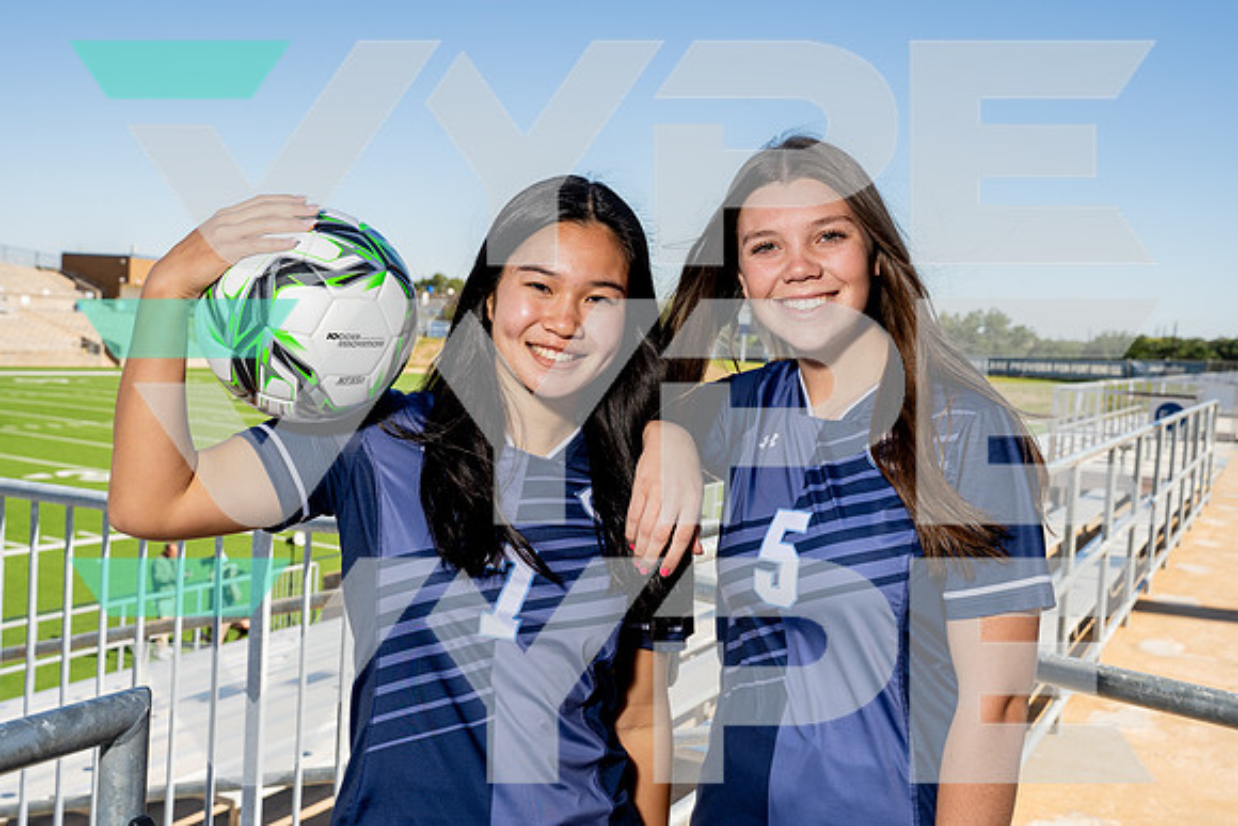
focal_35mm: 39
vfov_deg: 34.2
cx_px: 619
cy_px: 413
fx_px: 1341
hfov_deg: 49.5
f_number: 8
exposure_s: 1/250
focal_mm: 39
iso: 100
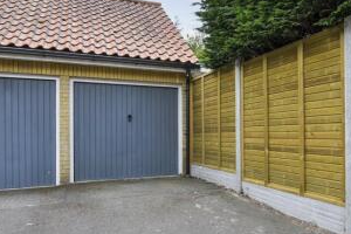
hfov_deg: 67.2
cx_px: 197
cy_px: 130
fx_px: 263
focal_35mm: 27
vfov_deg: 47.8
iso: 100
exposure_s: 1/60
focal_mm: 11.5
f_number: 8
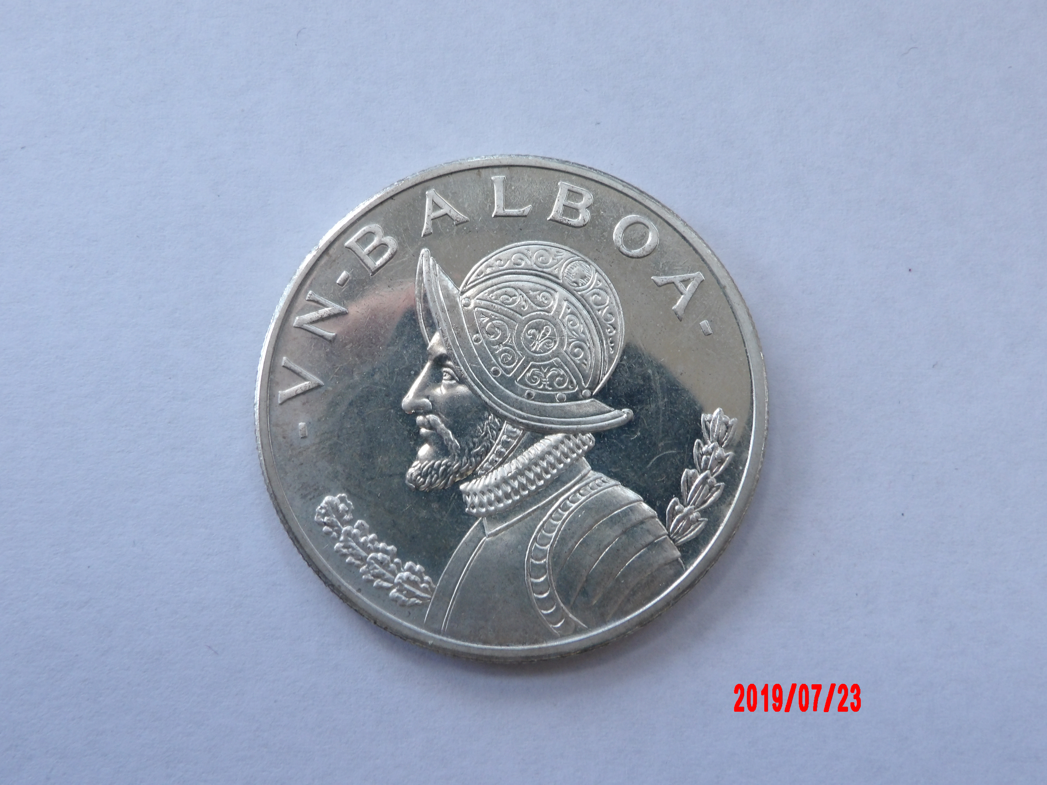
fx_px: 1270
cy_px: 392
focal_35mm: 42
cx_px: 524
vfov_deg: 34.3
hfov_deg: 44.8
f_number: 4.9
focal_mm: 7.6
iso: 200
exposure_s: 1/30
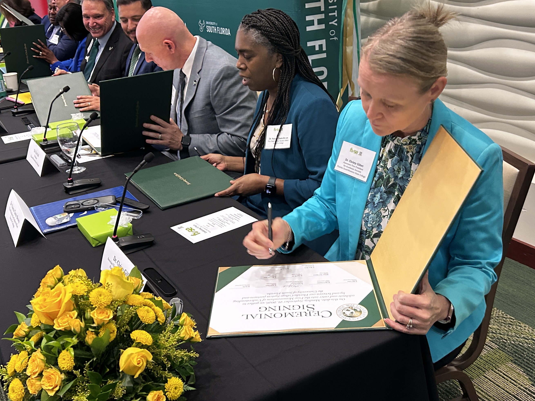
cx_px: 261
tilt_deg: -18.5
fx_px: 618
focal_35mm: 40
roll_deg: +5.8
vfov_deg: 35.9
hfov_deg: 46.8
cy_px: 181
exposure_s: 1/49
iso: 250
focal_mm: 5.7
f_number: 1.5
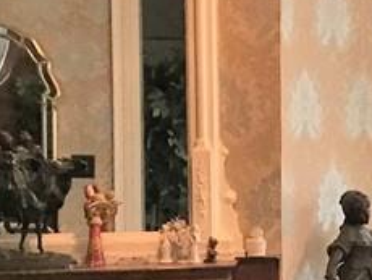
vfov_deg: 10.8
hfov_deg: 13.9
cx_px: 450
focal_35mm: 138
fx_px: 1485
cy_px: 185
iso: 80
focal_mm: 3.3
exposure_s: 1/30
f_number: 2.4
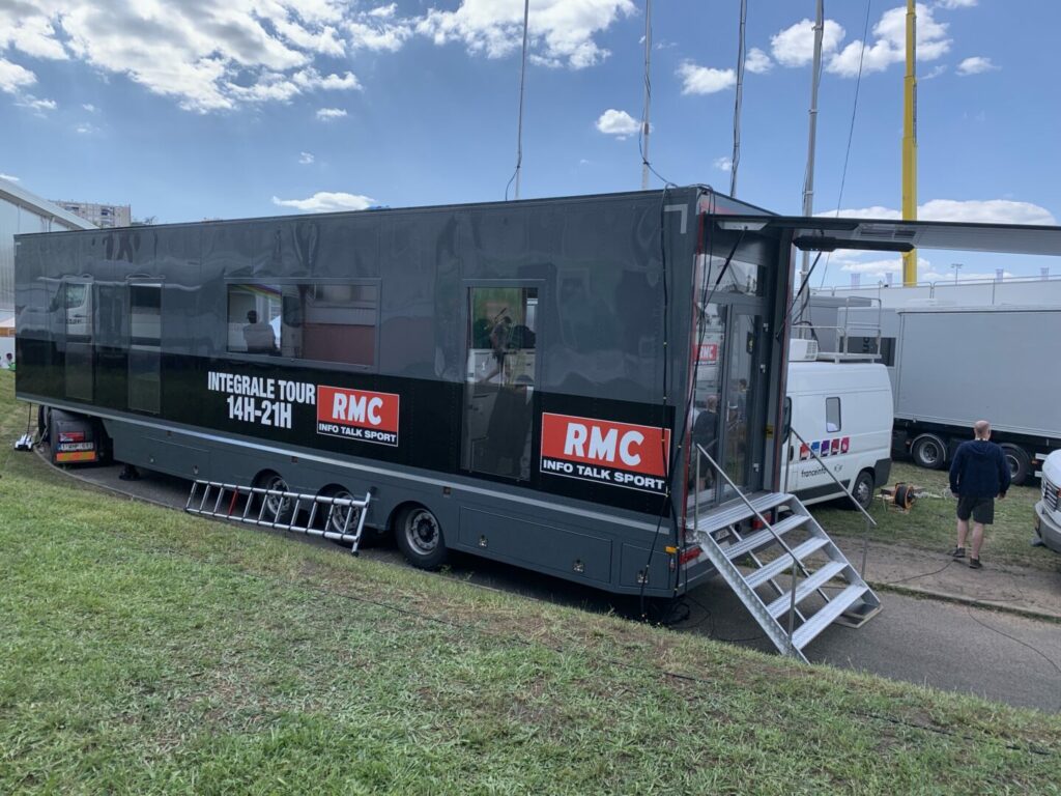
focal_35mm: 26
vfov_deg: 53.1
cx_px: 530
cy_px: 398
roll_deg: -1.7
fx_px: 797
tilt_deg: -4.1
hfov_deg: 67.3
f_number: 1.8
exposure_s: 1/1406
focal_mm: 4.25
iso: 25
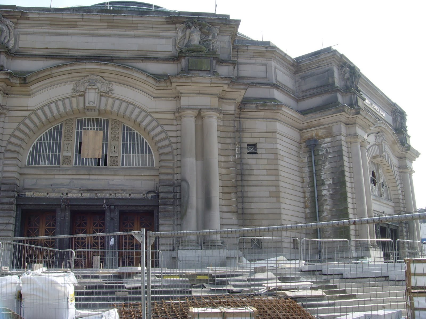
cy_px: 160
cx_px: 213
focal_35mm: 39
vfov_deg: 36.8
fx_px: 480
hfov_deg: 47.9
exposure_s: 1/180
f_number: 6.3
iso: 80
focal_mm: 6.6
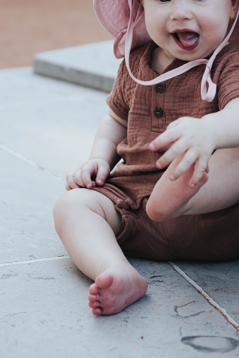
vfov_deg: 23.2
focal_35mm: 86
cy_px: 63
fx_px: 856
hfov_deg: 15.8
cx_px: 175
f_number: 3.5
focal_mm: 50
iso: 400
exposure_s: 1/400
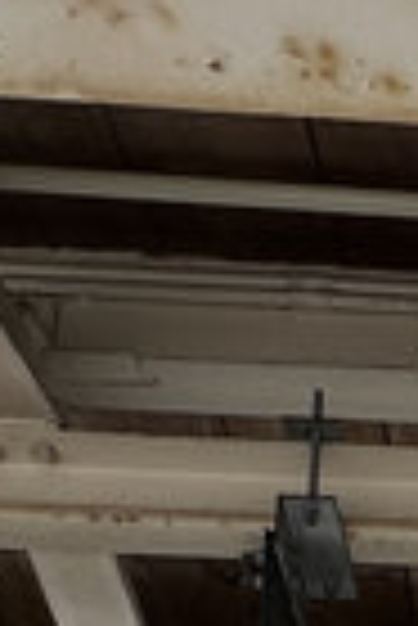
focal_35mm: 94
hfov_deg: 13.1
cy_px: 1254
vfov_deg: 16.5
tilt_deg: +13.4
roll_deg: +0.6
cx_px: 773
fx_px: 1633
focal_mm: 2.22
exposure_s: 1/1261
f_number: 2.2
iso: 40
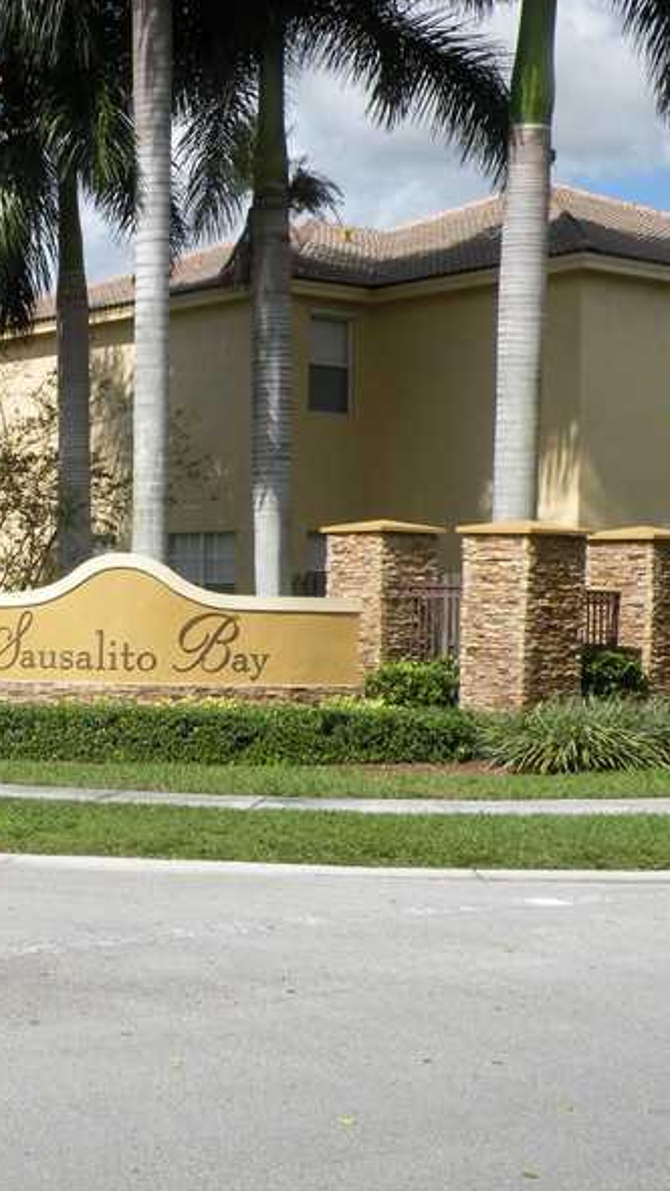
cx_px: 105
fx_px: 1958
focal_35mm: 62
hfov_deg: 19.2
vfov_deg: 33.8
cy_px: 589
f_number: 7.1
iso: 64
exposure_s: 1/271
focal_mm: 7.4
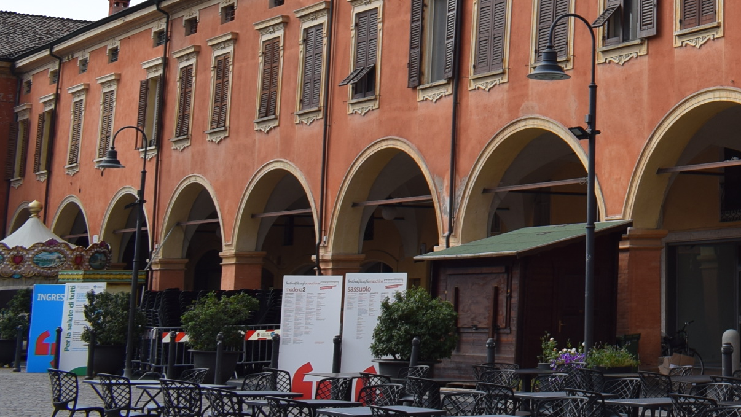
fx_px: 1533
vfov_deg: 14.8
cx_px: 860
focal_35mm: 78
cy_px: -131
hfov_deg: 24.9
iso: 100
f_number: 10
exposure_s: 1/200
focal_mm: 20
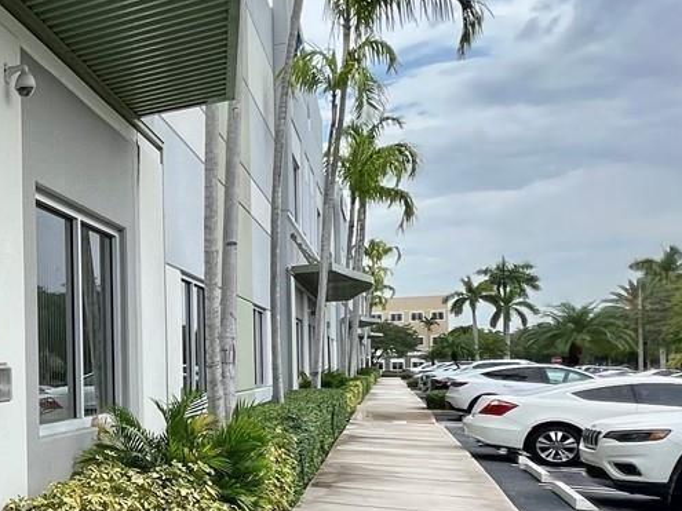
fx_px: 827
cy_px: 351
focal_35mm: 42
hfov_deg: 31.4
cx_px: -255
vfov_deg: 33.9
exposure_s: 1/612
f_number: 1.8
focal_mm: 1.57
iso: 32
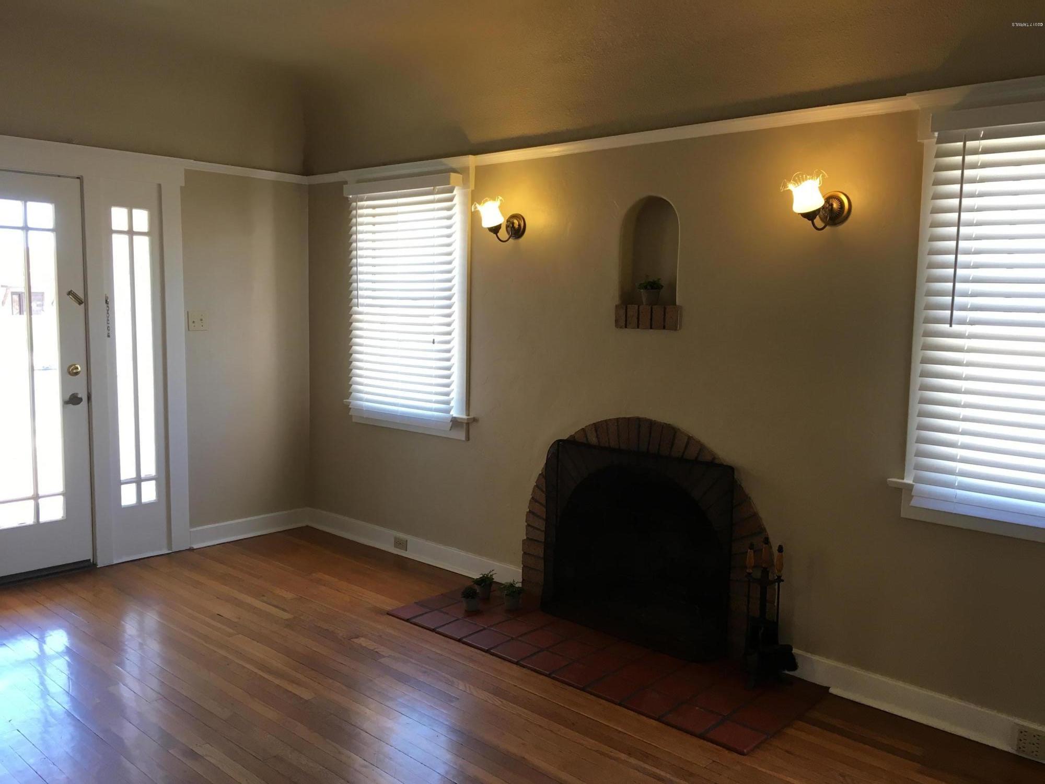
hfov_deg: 61.7
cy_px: 392
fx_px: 875
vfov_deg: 48.2
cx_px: 522
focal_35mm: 29
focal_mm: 4.15
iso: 25
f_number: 2.2
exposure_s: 1/30
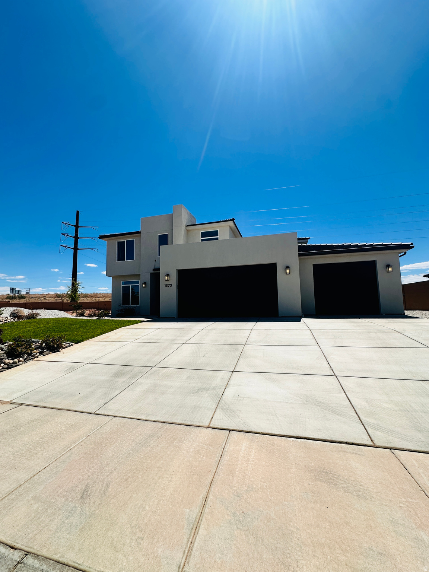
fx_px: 231
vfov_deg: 102.1
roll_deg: +0.7
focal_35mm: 14
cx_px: 214
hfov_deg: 85.7
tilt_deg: +5.7
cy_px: 286
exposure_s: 1/3731
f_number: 2.2
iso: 50
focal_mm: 2.22
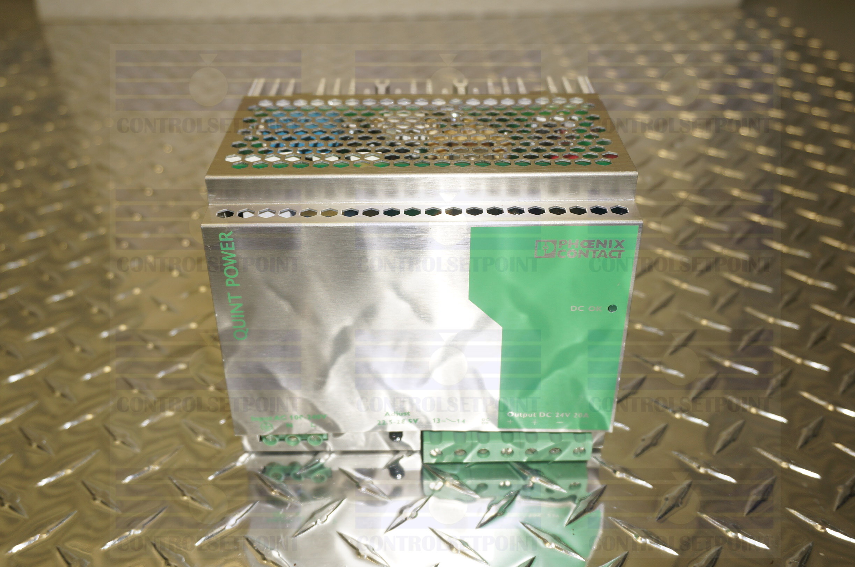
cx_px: 428
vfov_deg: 36.8
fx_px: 854
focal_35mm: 36
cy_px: 284
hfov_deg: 53.2
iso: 160
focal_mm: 24
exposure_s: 1/60
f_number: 4.5
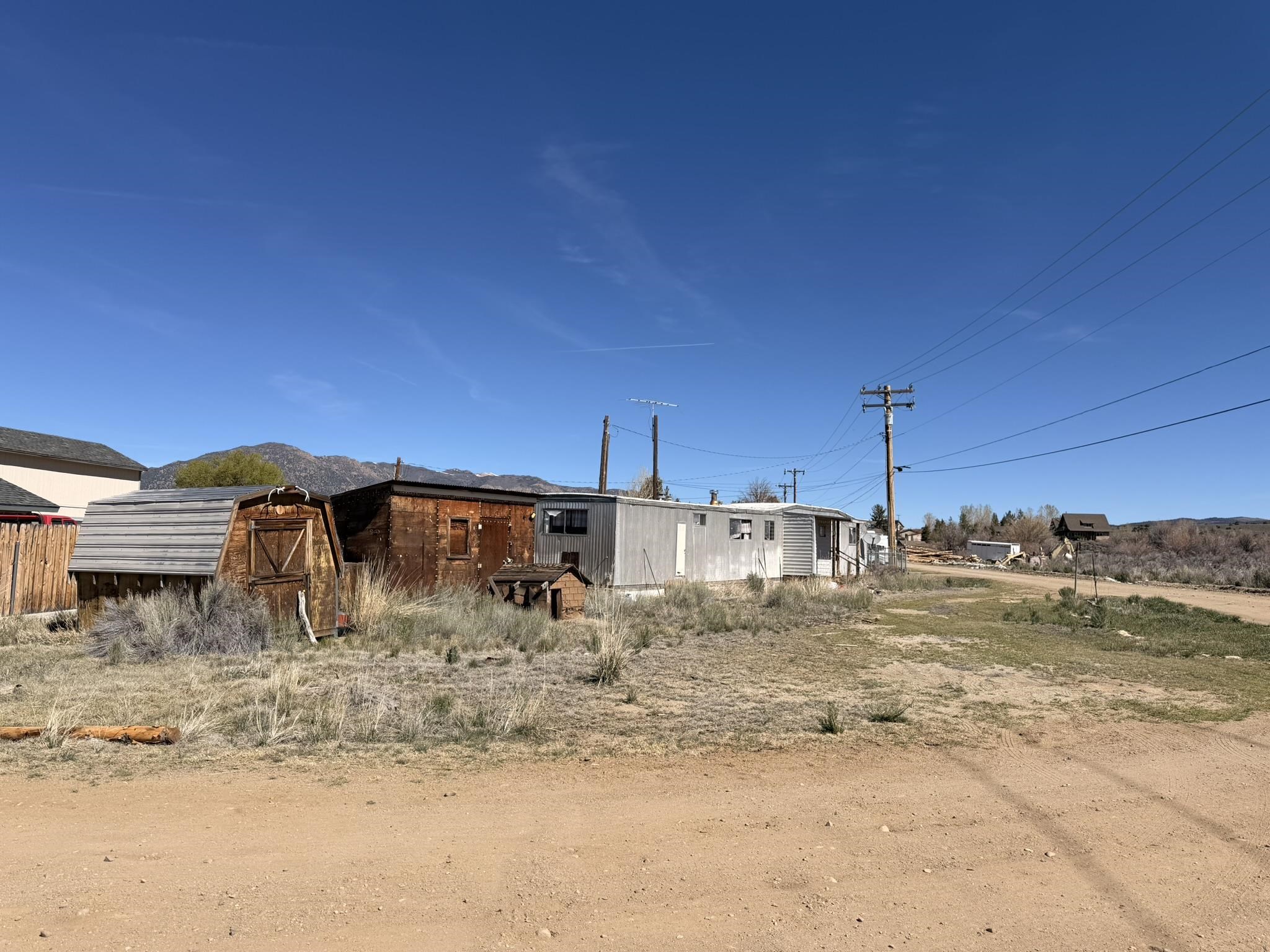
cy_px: 476
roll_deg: -1.5
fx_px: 881
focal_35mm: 24
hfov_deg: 71.6
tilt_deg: +5.2
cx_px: 635
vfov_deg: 56.8
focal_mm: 6.76
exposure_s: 1/7353
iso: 80
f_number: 1.78
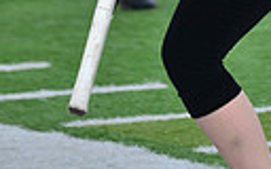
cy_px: -296
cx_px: 230
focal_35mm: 856
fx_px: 6322
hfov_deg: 2.5
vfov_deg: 1.5
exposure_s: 1/800
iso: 200
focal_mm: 240
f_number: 5.6
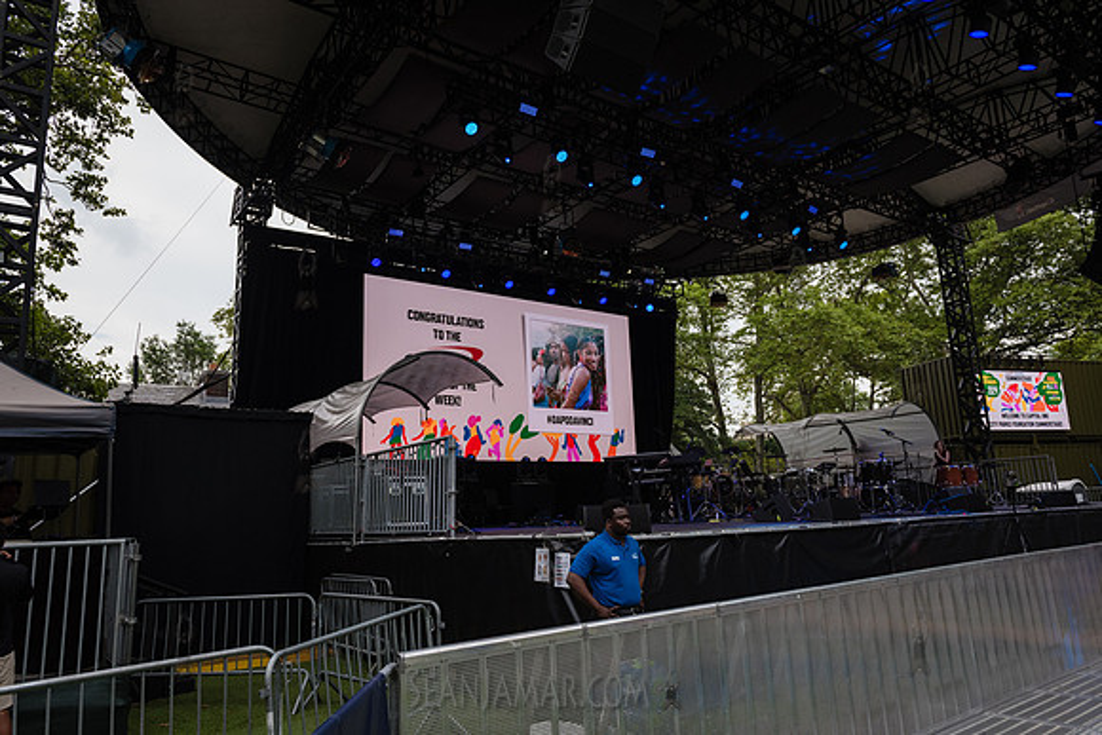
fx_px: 735
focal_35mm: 24
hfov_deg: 73.7
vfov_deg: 53.2
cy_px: 368
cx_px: 551
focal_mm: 24
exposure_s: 1/1600
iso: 1000
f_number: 4.5
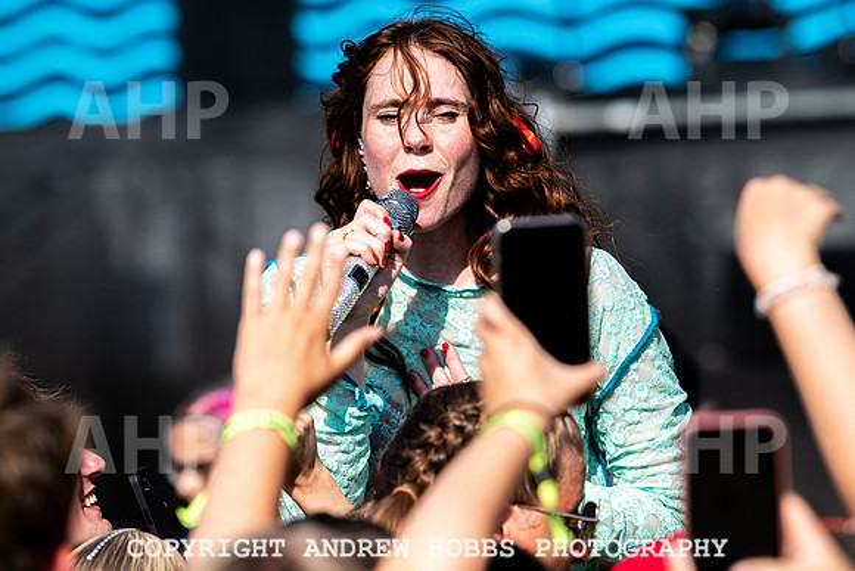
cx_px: 391
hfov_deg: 7.9
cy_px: 198
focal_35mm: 261
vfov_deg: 5.3
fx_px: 6200
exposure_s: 1/5000
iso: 200
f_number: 4
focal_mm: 200
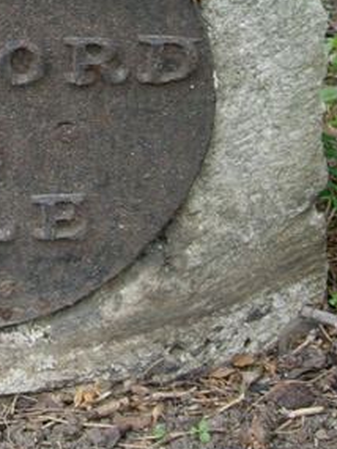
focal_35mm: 96
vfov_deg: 19.5
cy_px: -49
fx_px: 1245
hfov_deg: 15.1
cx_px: -3
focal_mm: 7.8
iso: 64
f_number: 2.8
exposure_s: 1/215
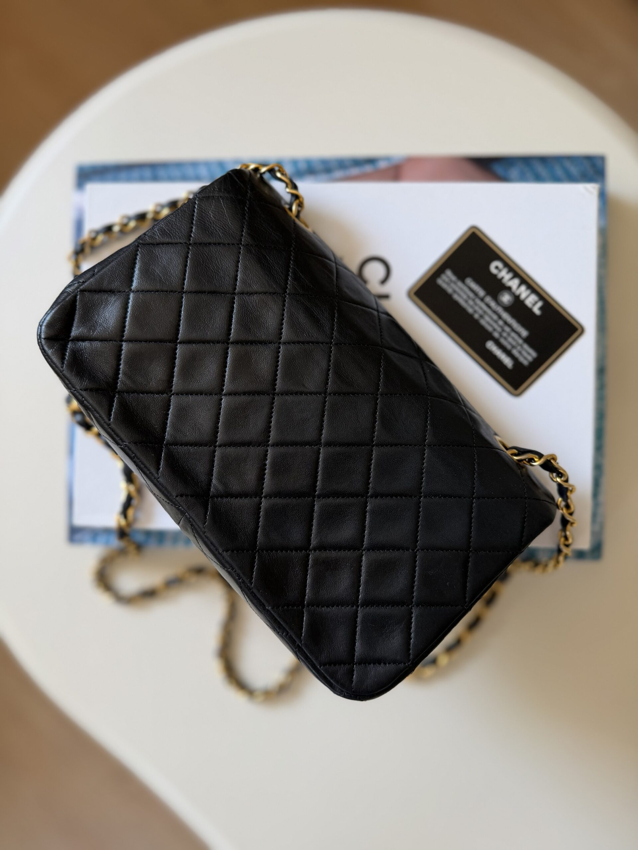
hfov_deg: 56.8
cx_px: 319
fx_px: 590
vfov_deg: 71.6
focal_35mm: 24
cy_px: 425
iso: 50
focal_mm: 6.76
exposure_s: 1/141
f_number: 1.78
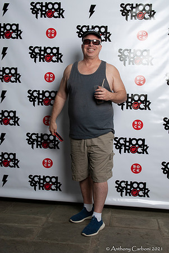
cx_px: 84
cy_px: 126
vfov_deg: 41.1
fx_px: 337
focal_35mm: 48
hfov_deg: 28.1
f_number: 6.3
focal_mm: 32
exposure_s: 1/200
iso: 100
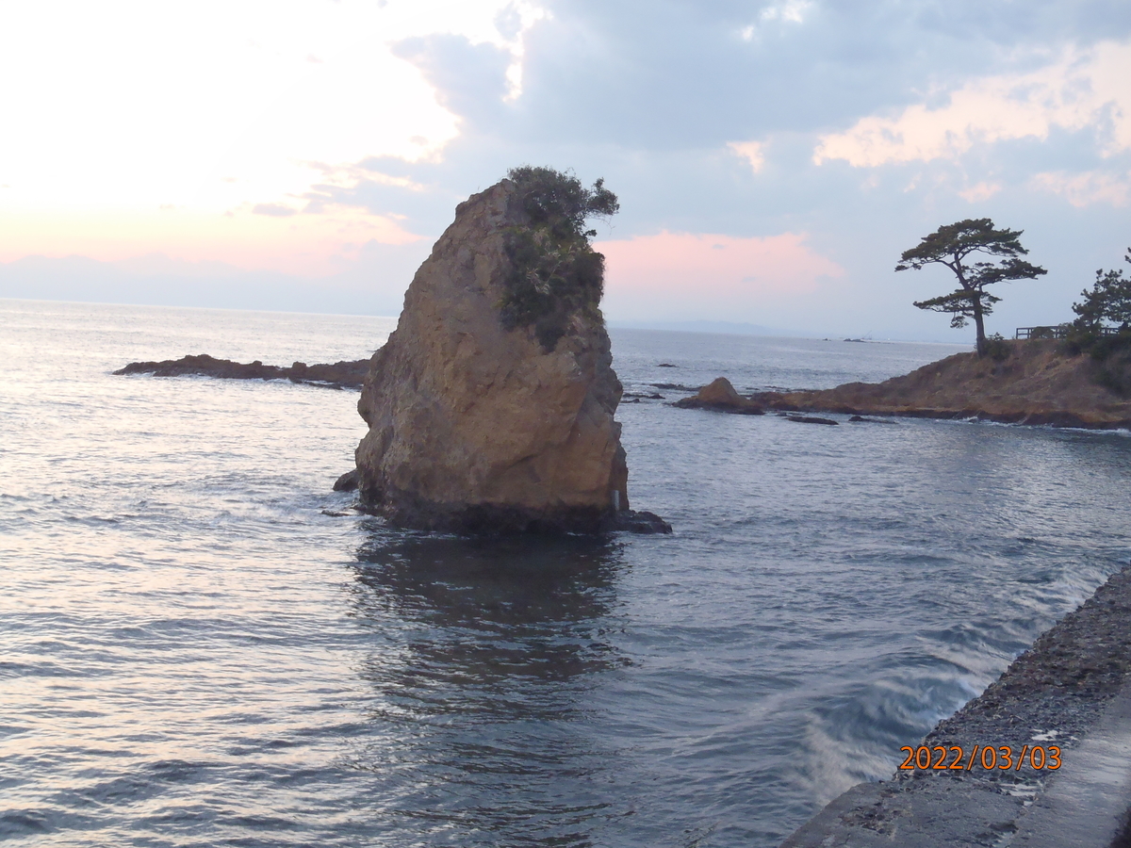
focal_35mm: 52
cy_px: 424
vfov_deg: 28.0
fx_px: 1699
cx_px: 566
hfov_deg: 36.8
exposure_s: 1/15
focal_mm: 9.39
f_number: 5
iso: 200
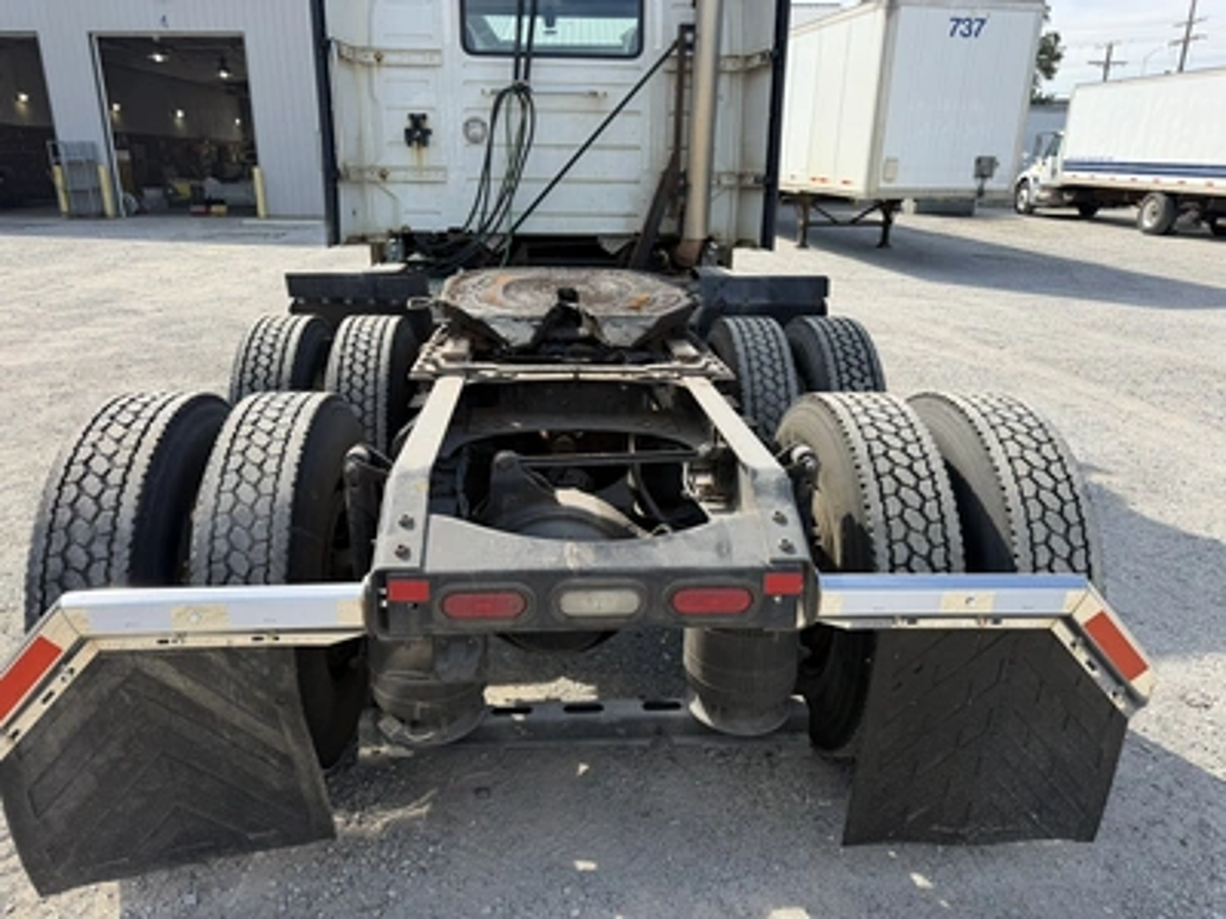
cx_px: 613
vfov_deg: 56.8
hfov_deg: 71.6
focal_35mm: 24
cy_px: 460
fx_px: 850
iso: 100
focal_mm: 6.76
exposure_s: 1/2169
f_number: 1.78
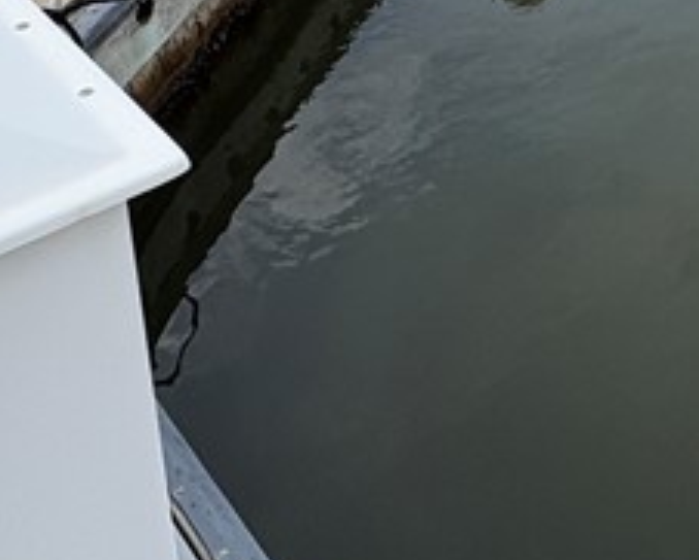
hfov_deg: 27.6
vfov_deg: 21.9
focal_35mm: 62
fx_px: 1283
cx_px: 789
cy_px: -186
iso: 40
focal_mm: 2.22
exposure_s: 1/1256
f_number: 2.2
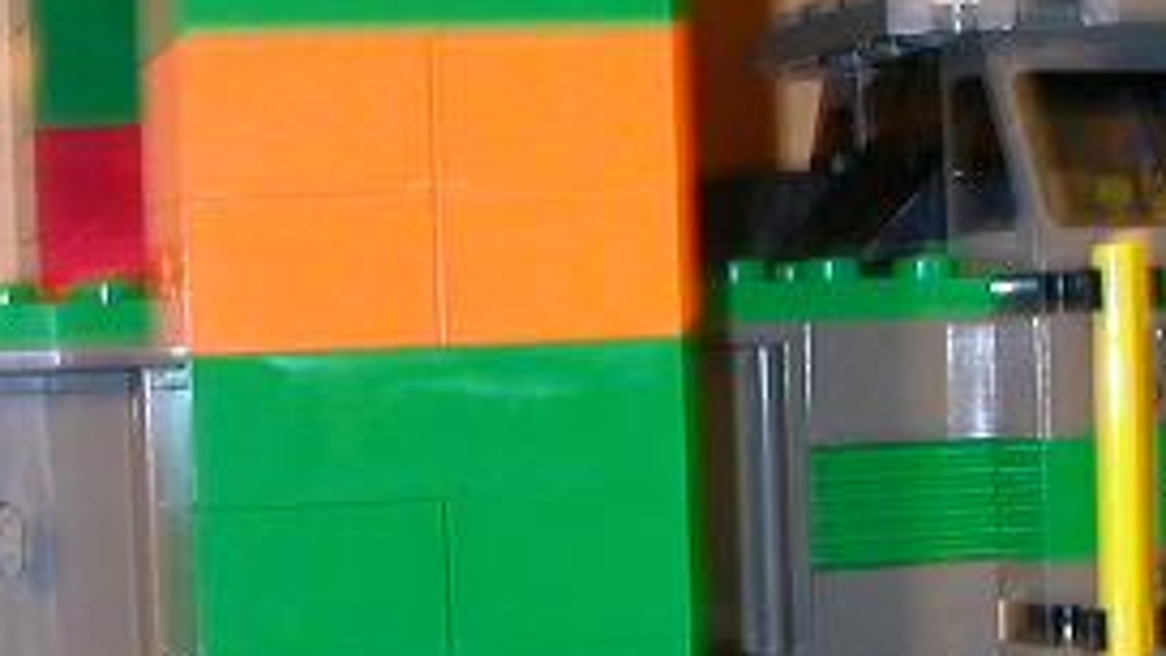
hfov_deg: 22.4
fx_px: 2937
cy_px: 467
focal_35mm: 95
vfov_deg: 12.7
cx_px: 467
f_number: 4.5
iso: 200
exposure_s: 1
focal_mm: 5.6
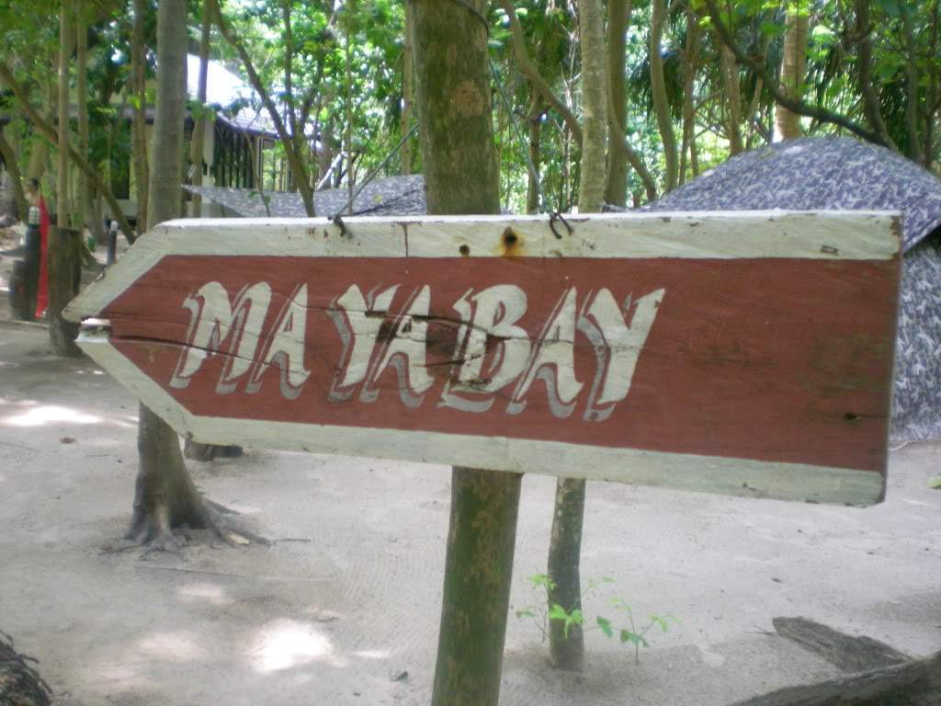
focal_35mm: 38
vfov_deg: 37.7
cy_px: 353
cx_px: 470
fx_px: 1033
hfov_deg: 49.0
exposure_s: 1/43
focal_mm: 6.3
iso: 200
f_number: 3.1
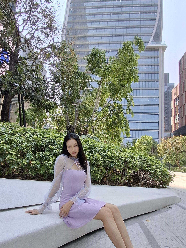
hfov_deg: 63.4
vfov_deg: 77.8
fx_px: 150
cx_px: 91
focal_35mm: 21
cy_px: 152
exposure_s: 1/422
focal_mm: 1.64
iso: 40
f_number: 2.2
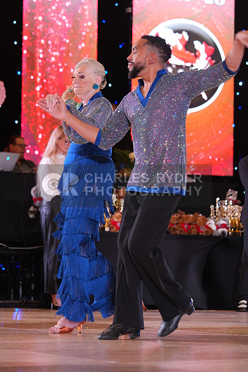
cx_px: 124
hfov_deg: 9.1
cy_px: 186
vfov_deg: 13.6
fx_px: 1559
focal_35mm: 151
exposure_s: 1/100
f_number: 4.5
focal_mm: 151
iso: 1250
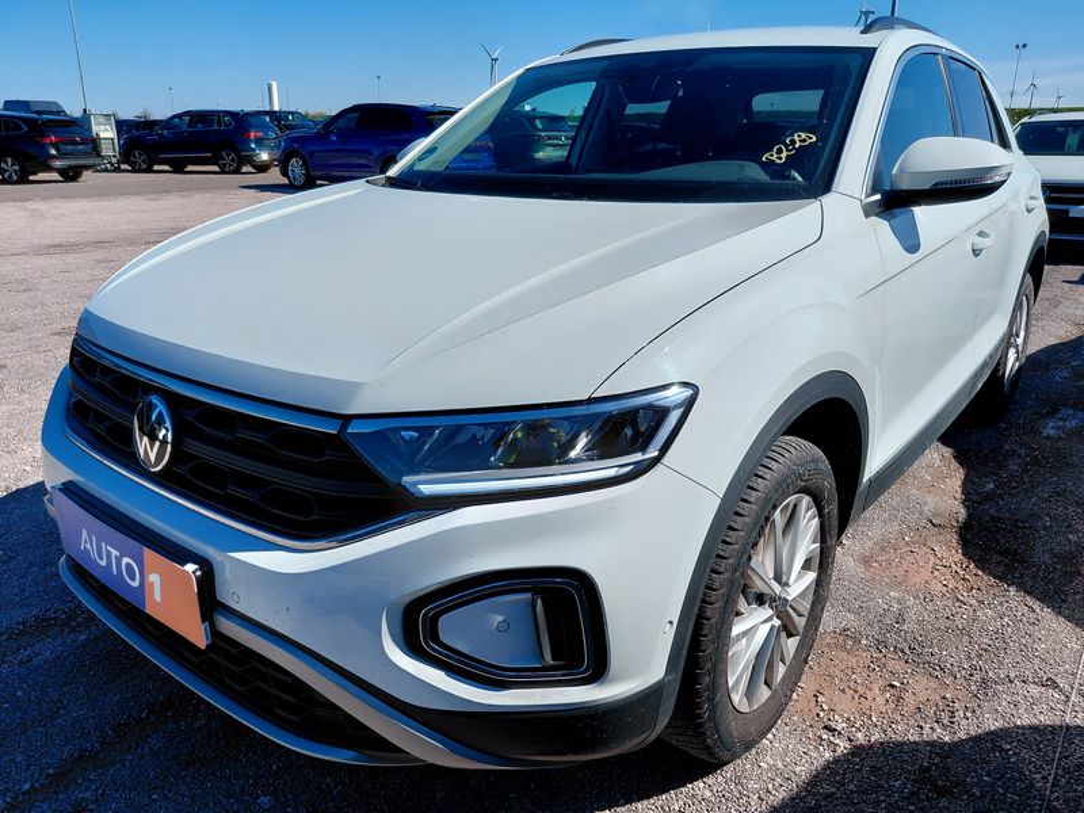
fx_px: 783
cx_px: 542
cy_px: 406
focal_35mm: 25
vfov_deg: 54.9
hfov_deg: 69.4
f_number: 1.8
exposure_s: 1/3420
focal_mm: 4.69
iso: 50
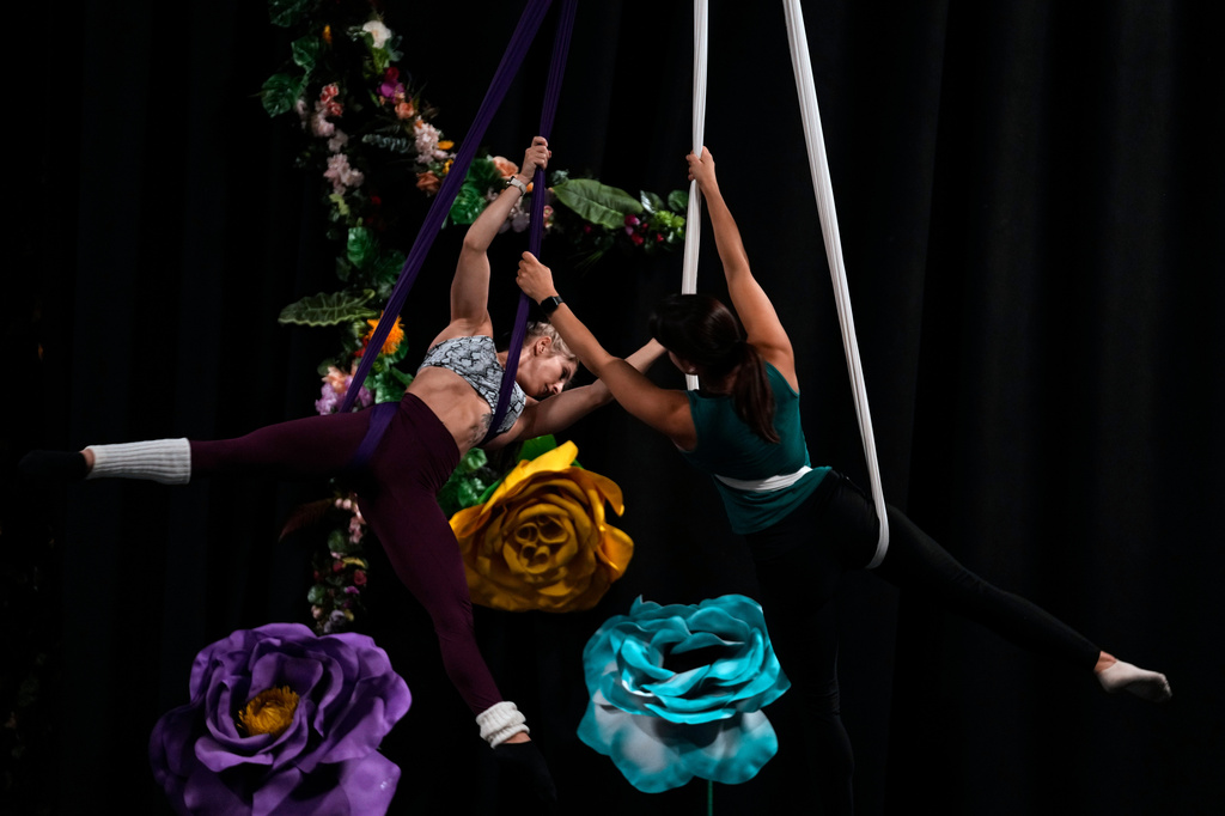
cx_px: 612
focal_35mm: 181
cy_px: 408
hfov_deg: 11.4
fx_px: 6157
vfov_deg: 7.6
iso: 2500
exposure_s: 1/125
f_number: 2.8
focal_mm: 181
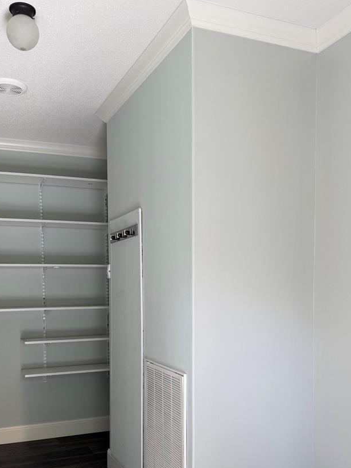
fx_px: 473
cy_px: 315
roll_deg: -0.3
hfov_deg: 40.6
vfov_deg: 51.6
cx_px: 148
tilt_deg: -3.4
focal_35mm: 35
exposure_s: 1/172
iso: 64
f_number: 1.78
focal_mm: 6.76
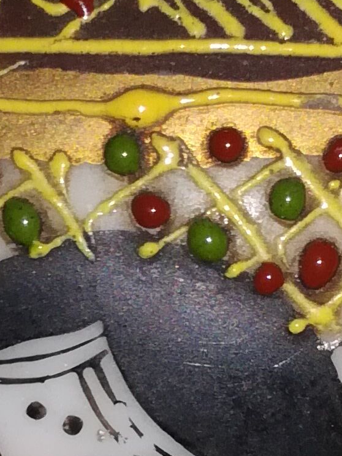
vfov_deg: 12.9
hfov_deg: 9.8
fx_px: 1989
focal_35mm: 151
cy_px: 484
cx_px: 49
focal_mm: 3.79
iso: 50
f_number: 2
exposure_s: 1/278
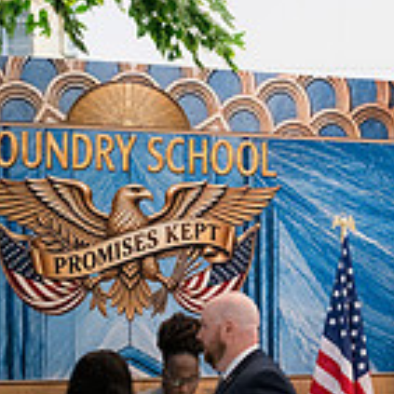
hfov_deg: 14.1
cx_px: 400
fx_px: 1571
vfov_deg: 14.2
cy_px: 337
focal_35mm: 122
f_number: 2.8
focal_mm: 35
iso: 3200
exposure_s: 1/200
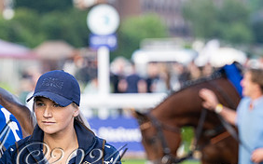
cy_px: 81
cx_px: -18
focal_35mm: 376
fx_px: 2694
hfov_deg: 5.6
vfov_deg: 3.5
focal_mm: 140
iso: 400
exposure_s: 1/800
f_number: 4
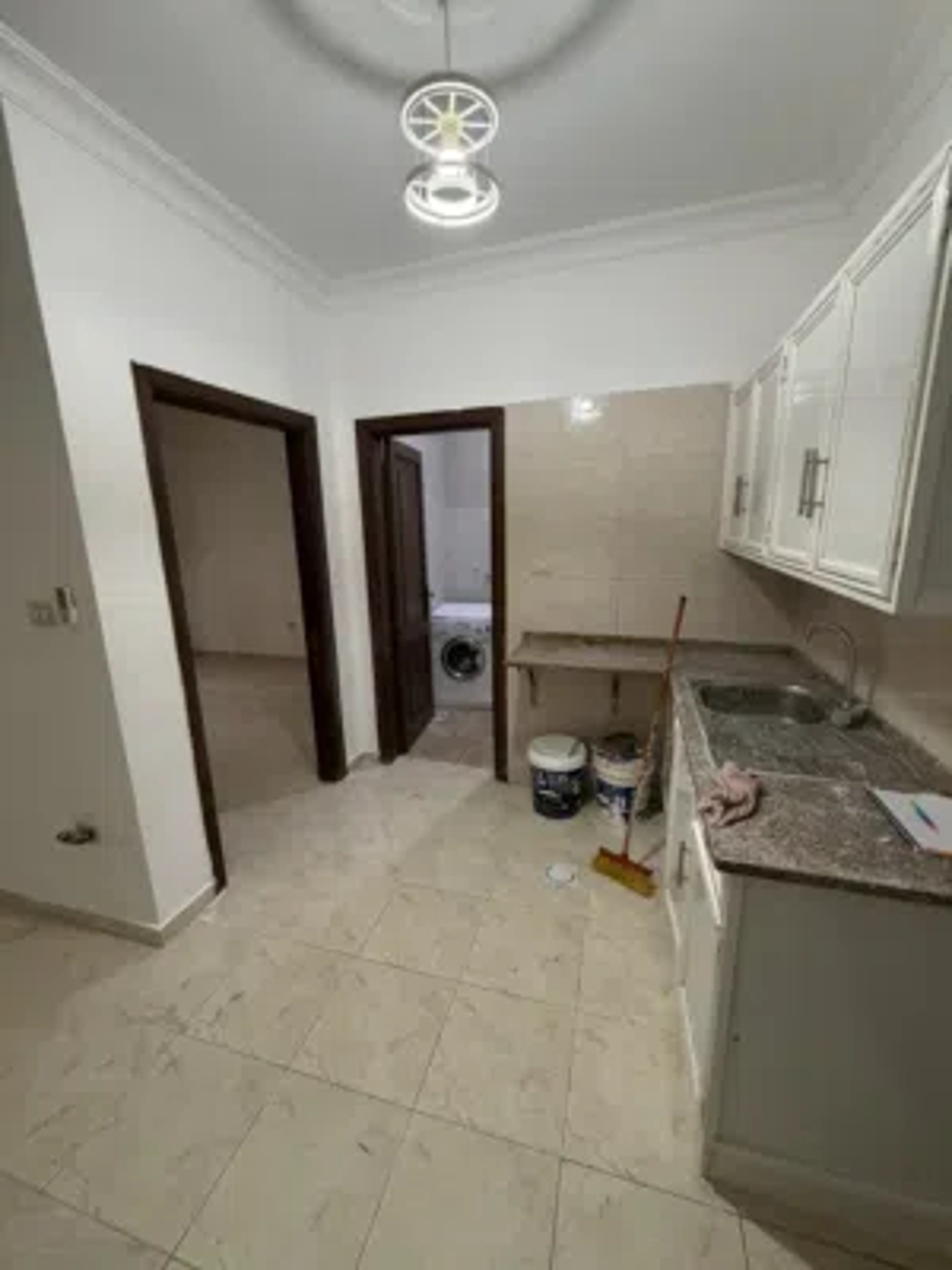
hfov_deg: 85.7
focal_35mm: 14
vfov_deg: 102.1
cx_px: 476
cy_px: 635
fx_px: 513
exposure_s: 1/50
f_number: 2.2
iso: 320
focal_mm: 2.22
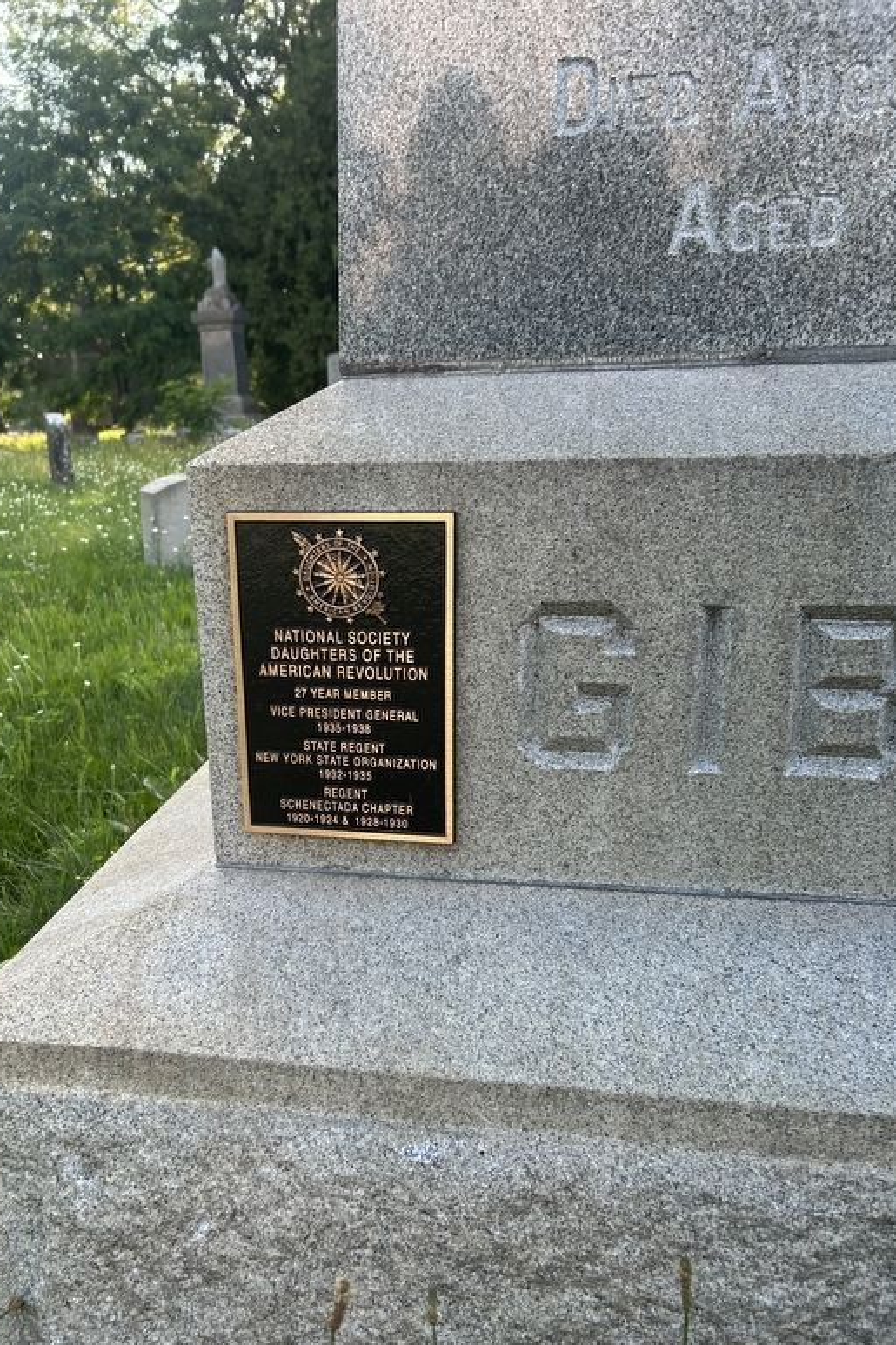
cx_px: 384
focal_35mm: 28
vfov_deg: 65.5
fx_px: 1046
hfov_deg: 46.3
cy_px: 694
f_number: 1.5
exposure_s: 1/441
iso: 50
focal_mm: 5.7
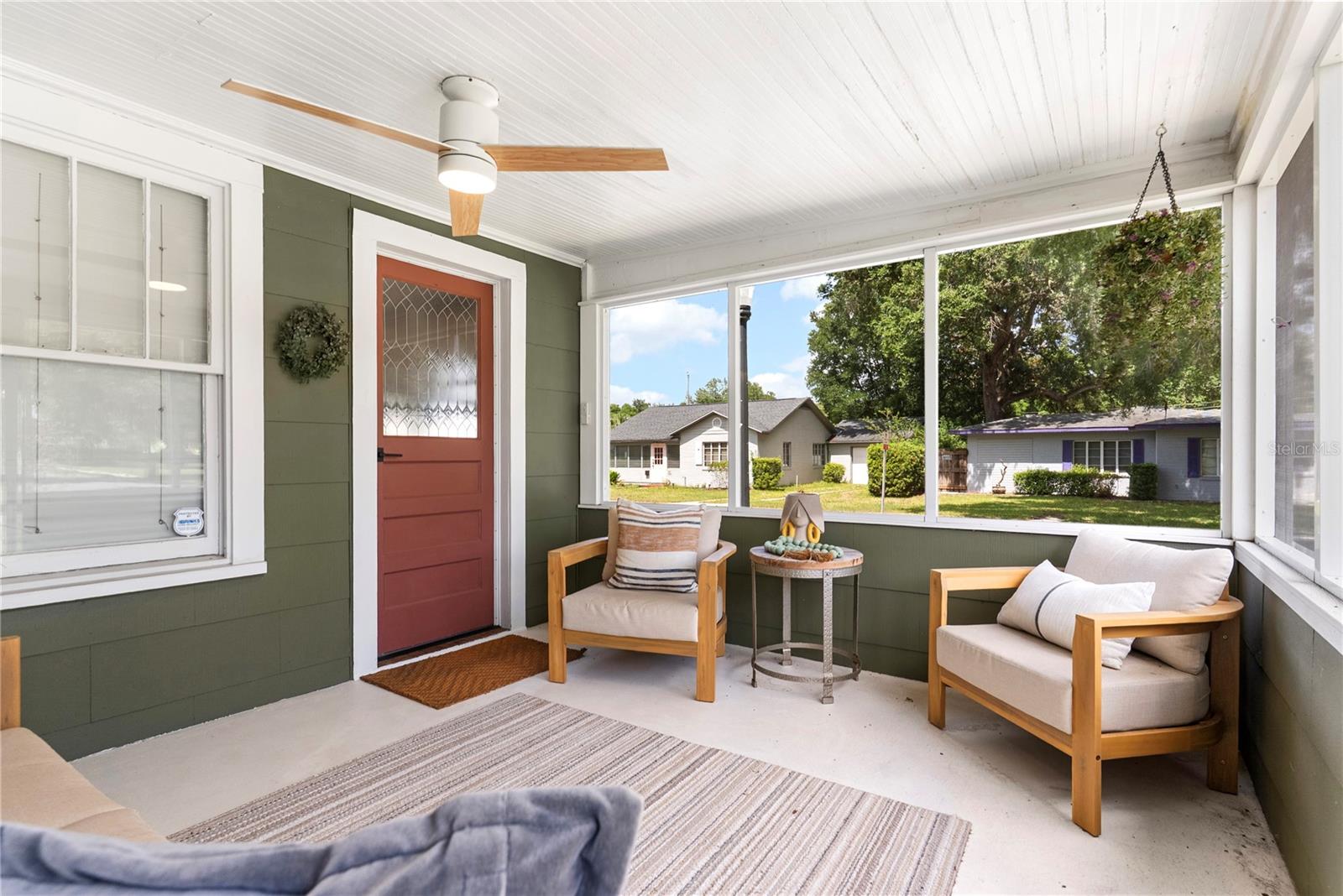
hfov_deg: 93.3
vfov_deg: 70.5
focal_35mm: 17
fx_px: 634
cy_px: 448
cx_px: 672
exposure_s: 1/30
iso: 400
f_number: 8
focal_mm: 17
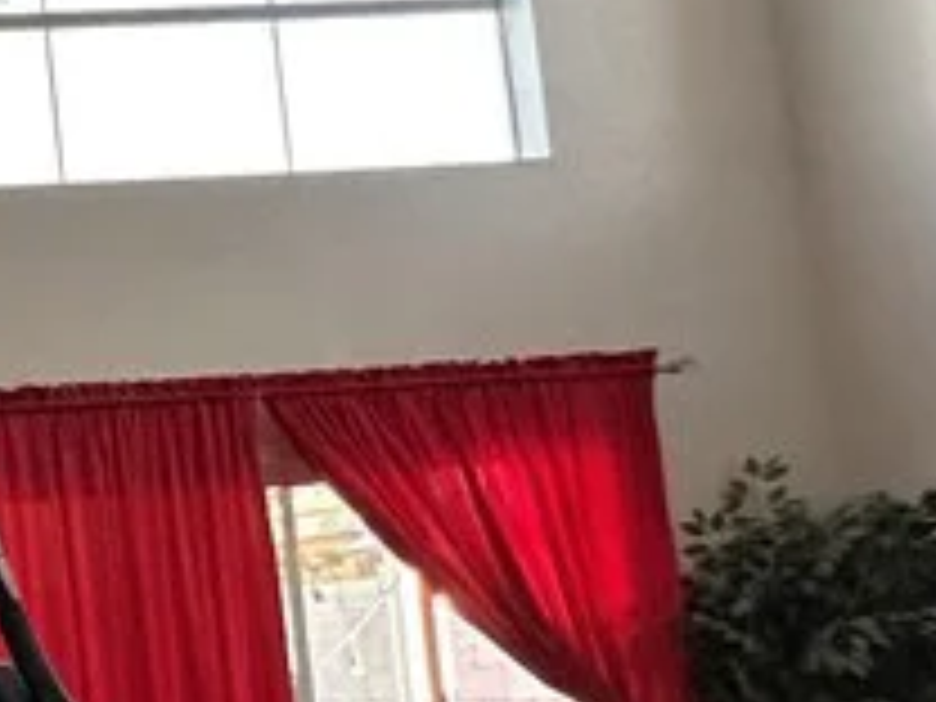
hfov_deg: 19.9
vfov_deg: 21.1
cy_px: 544
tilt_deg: +5.3
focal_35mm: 69
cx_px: -783
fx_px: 1866
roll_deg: +3.7
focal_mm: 2.22
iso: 200
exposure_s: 1/120
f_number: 2.2
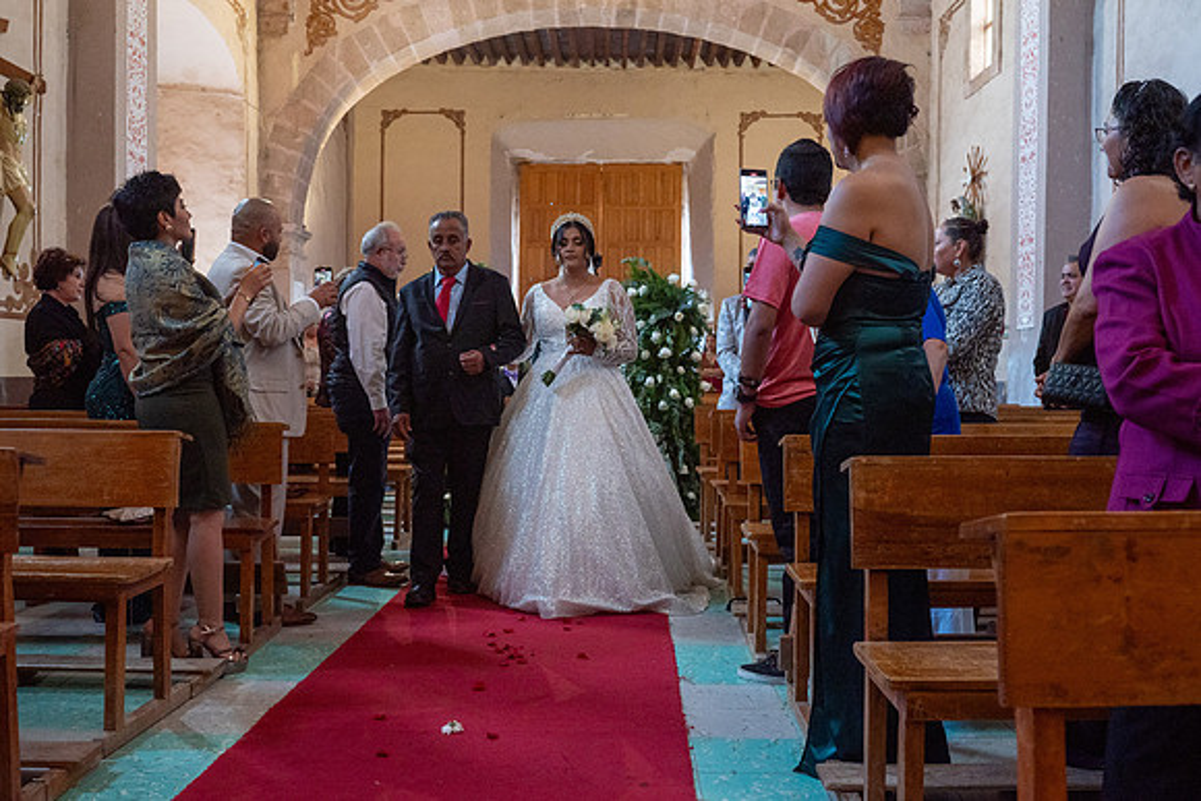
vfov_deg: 36.0
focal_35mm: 37
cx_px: 600
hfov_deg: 51.9
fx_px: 1233
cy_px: 400
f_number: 5
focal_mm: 35
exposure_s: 1/160
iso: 2500
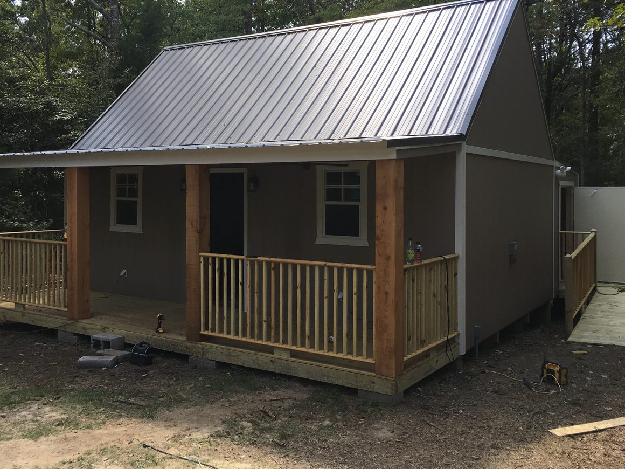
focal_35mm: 35
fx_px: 632
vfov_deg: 40.6
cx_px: 291
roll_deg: +0.0
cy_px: 193
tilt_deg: +0.2
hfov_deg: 52.6
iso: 25
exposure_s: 1/405
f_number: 2.2
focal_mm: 4.15
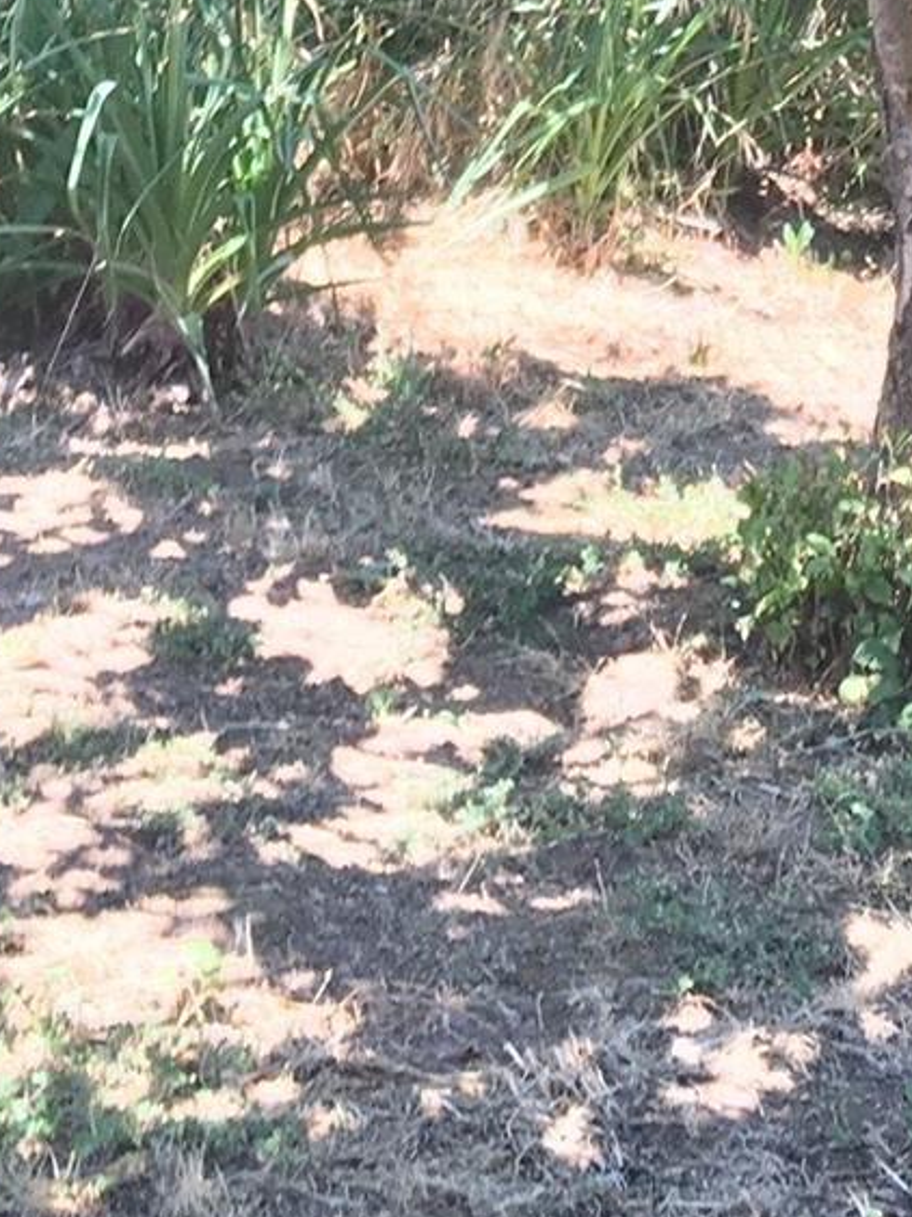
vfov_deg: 17.1
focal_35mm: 103
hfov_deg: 14.3
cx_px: 655
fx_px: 3620
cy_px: -640
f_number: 2.2
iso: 25
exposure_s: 1/120
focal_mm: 4.15
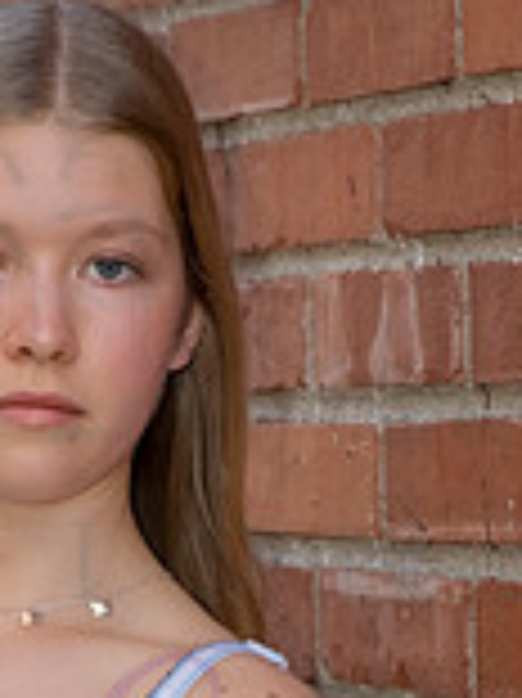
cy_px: 721
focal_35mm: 224
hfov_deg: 6.6
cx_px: -45
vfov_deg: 8.8
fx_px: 4510
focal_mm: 80
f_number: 5
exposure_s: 1/640
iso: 800
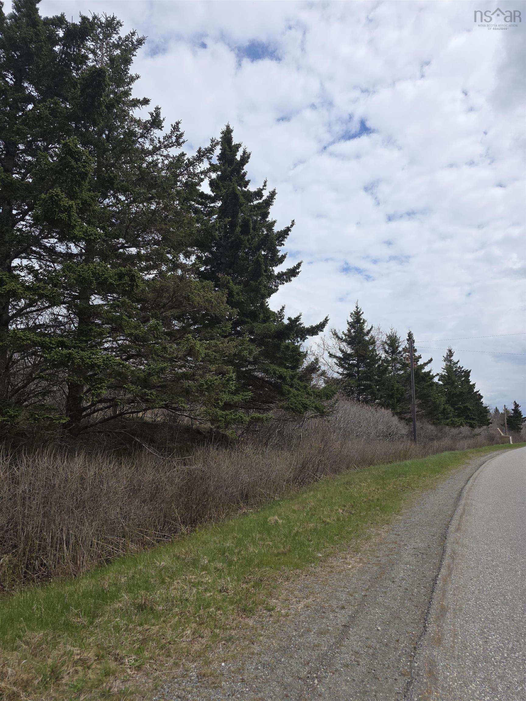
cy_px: 350
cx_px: 263
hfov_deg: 58.9
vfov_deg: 73.9
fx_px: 466
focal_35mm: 23
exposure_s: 1/1111
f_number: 1.7
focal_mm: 6.3
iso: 12
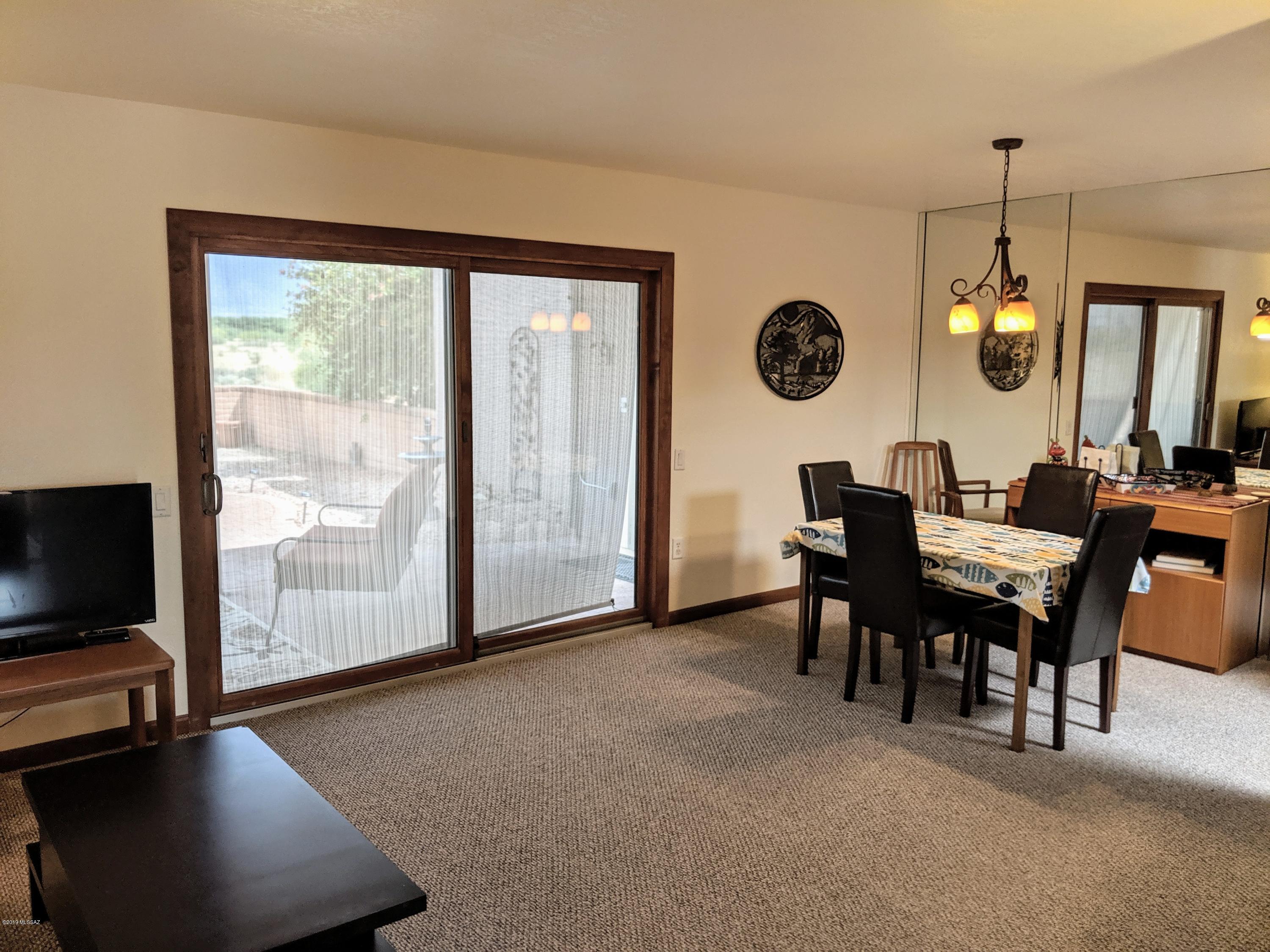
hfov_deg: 65.3
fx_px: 991
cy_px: 476
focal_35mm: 27
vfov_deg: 51.4
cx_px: 635
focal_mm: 4.44
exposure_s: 1/120
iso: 59
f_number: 1.8
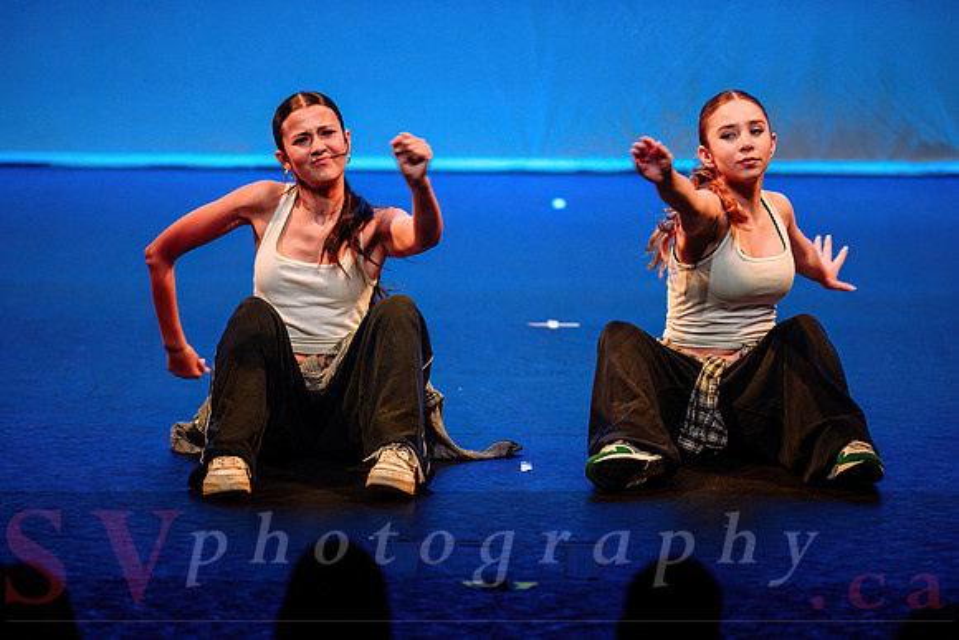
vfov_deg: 5.2
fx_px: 7025
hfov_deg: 7.8
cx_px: 479
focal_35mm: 264
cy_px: 422
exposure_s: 1/500
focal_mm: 200
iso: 1600
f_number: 2.8
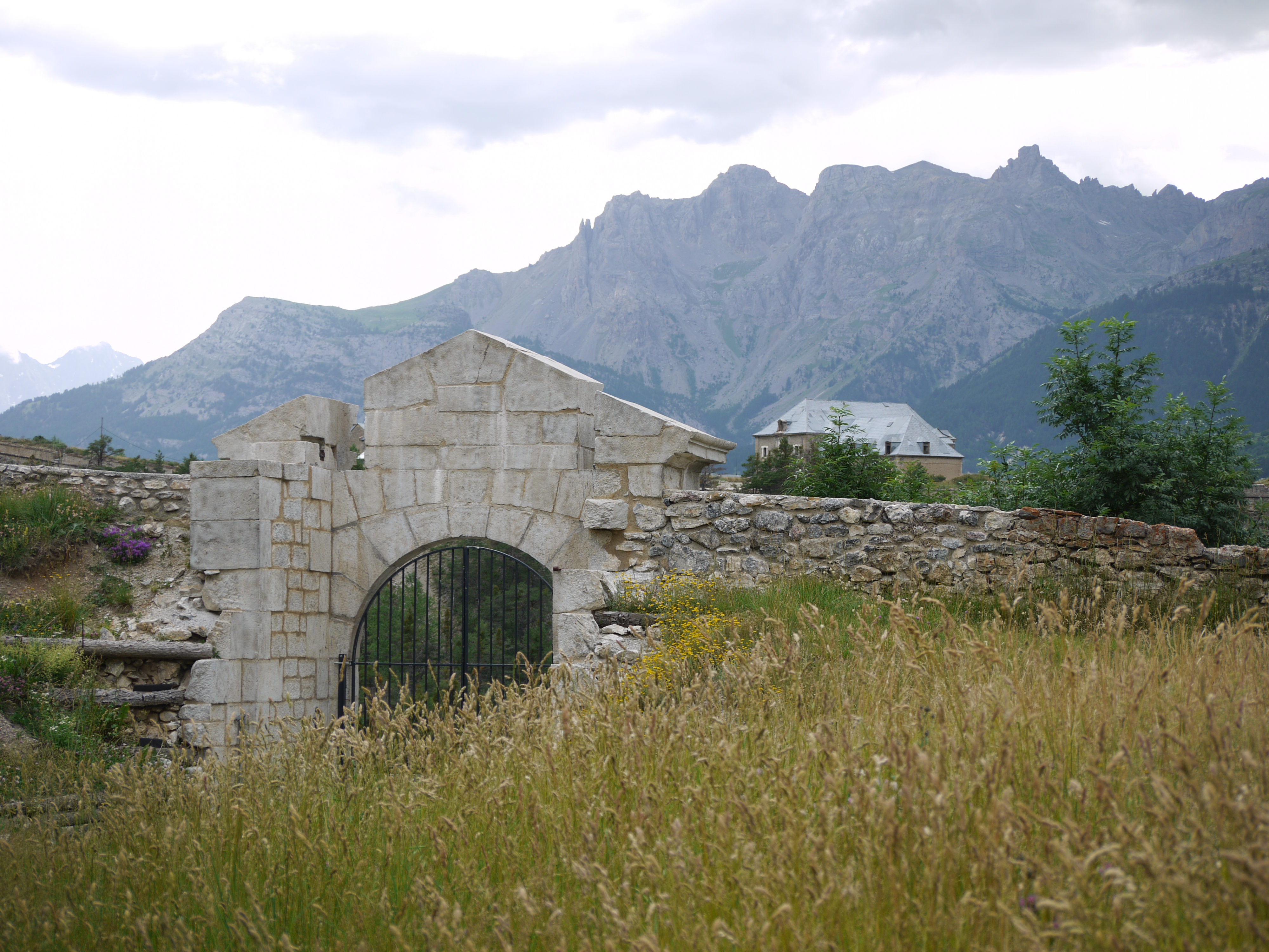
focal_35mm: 90
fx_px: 3299
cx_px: 634
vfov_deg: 16.4
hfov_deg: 21.8
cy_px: 476
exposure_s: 1/250
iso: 100
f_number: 5.6
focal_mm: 45
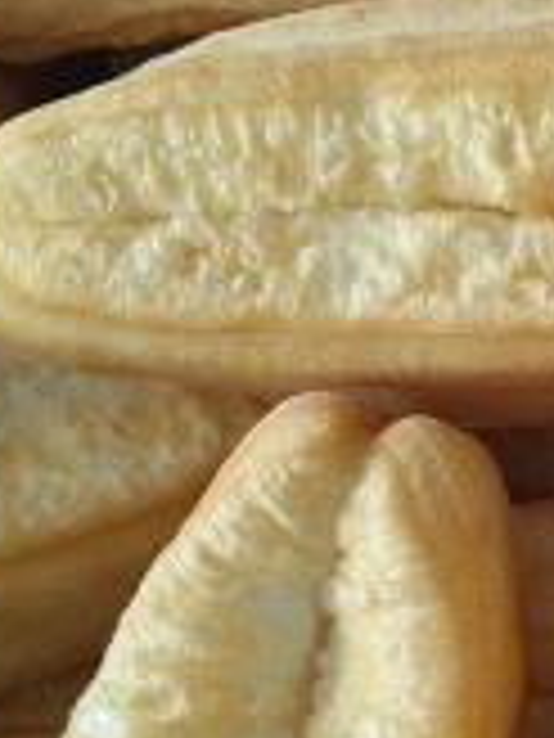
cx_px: 1230
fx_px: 2710
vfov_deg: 15.5
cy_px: 518
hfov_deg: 10.4
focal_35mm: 127
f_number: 1.8
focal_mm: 4.84
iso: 320
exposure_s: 1/60
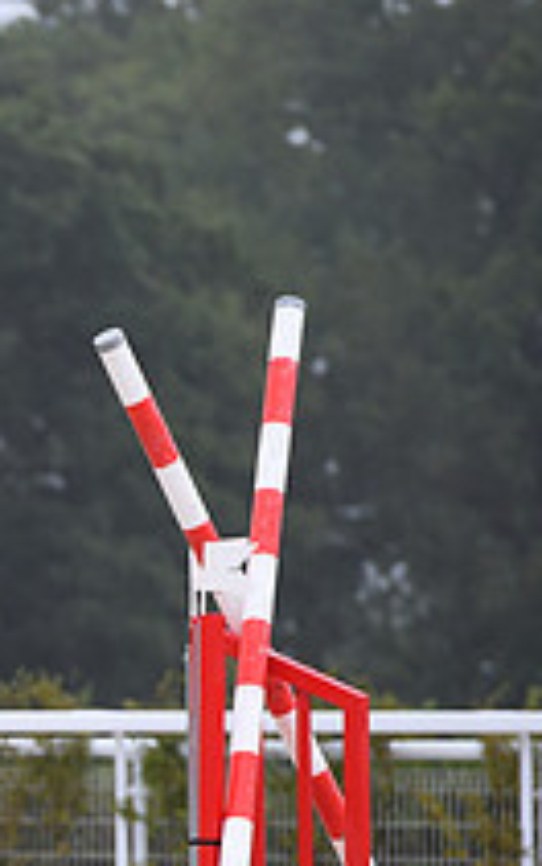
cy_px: 735
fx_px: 13250
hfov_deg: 2.3
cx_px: -534
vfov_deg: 3.7
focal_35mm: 561
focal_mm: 200
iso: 720
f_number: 5
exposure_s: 1/800
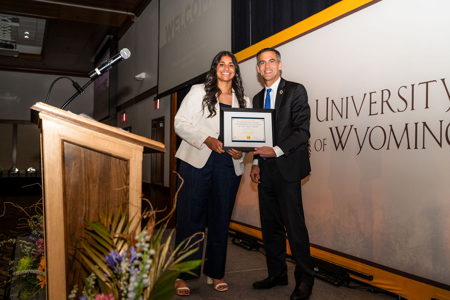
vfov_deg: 37.9
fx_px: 438
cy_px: 150
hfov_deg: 54.4
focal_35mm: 35
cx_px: 225
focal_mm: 35
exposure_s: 1/250
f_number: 3.2
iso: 100
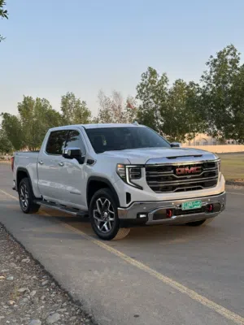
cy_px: 162
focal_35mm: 48
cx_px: 122
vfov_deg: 39.7
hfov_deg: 30.3
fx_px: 451
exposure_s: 1/724
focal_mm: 6.86
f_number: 1.78
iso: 64
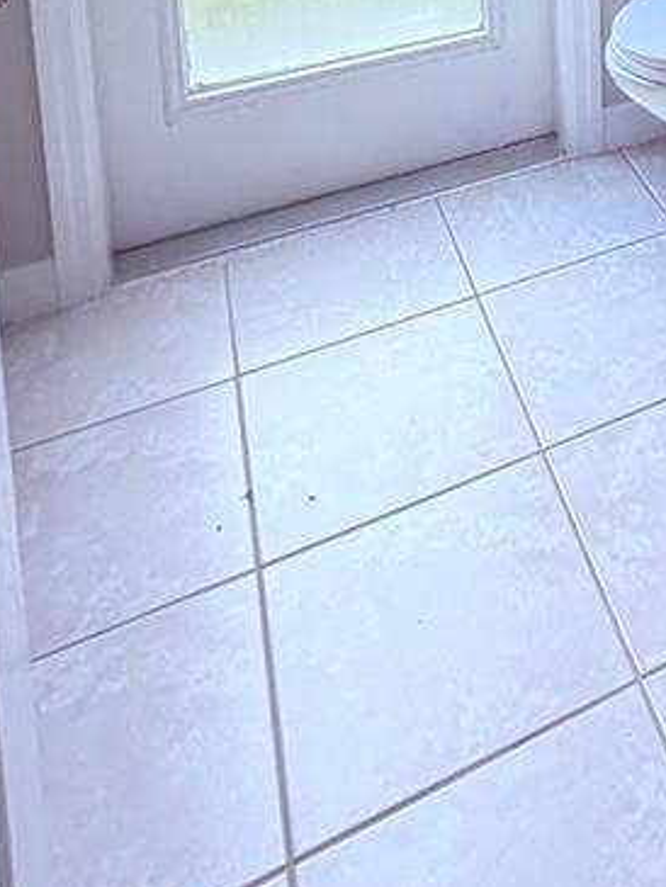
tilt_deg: -6.7
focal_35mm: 46
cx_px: 792
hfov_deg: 27.8
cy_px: -343
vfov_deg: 30.0
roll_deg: -0.2
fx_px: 1179
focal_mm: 2.22
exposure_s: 1/121
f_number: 2.2
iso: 320
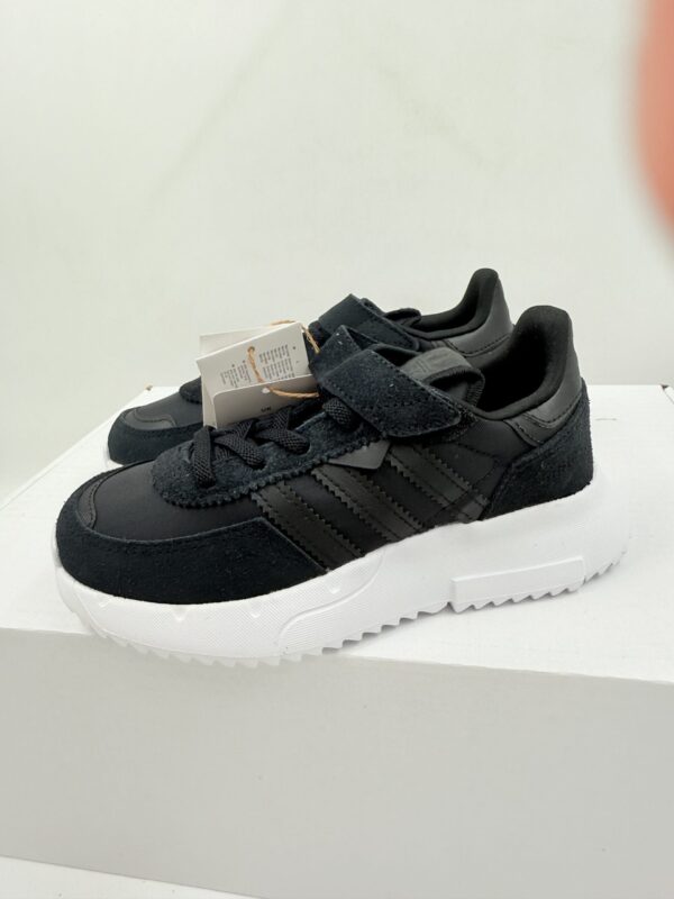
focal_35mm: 24
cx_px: 337
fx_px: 623
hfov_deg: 56.8
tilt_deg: -19.9
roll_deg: +4.0
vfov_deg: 71.6
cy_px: 450
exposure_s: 1/407
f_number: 2.2
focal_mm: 2.22
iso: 40
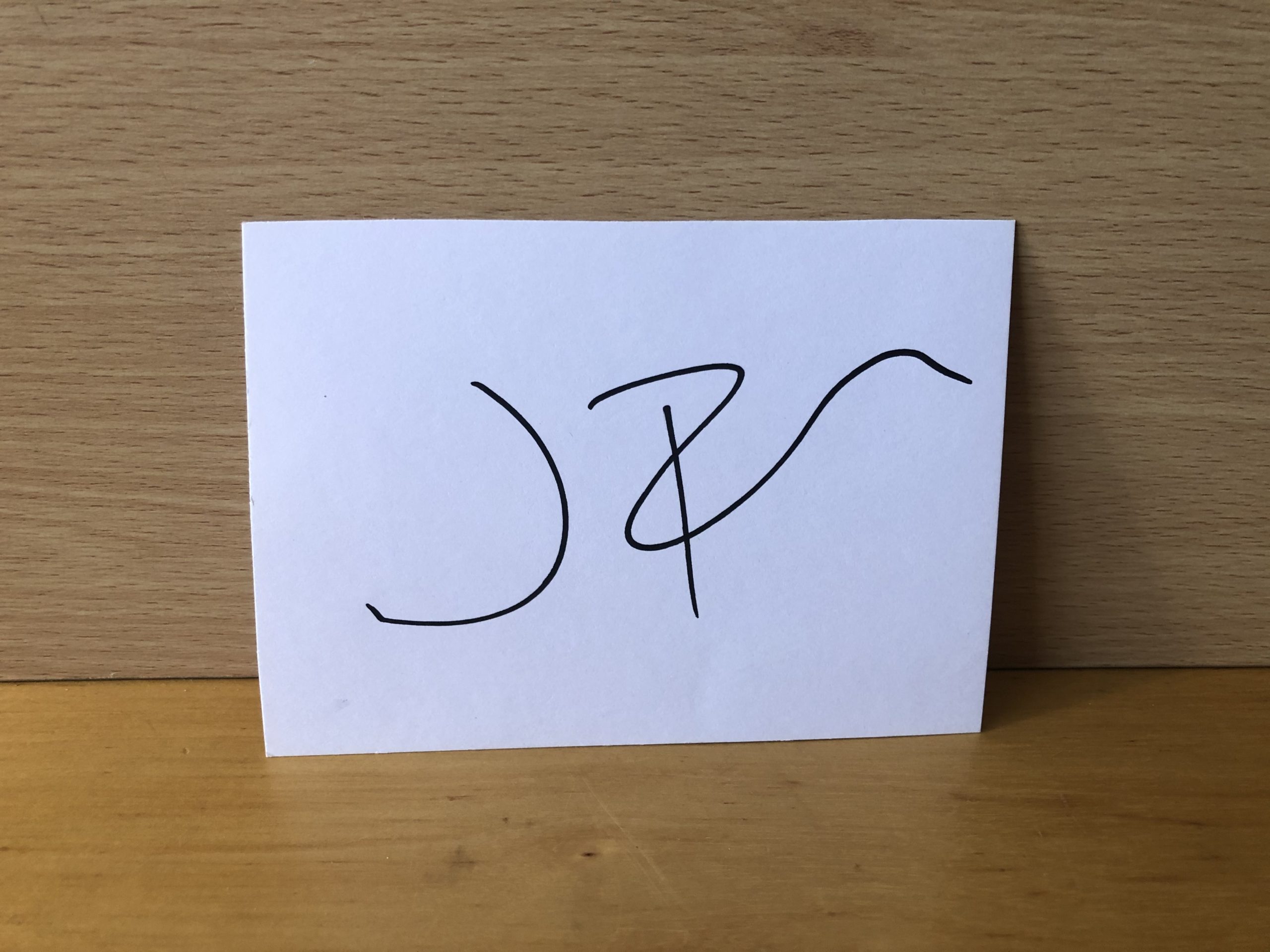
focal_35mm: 28
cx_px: 635
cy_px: 476
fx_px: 1027
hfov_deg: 63.4
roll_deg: -1.5
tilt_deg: -25.5
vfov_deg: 49.7
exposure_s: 1/30
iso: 25
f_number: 1.8
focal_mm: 3.99
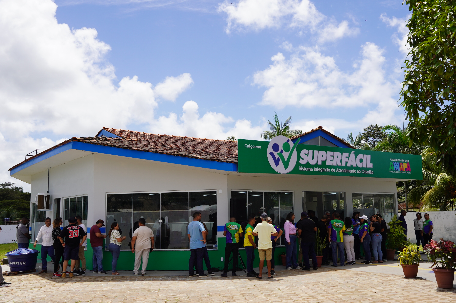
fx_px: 456
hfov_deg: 53.2
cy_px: 152
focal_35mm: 36
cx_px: 228
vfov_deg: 36.8
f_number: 10
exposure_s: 1/160
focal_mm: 24
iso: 100
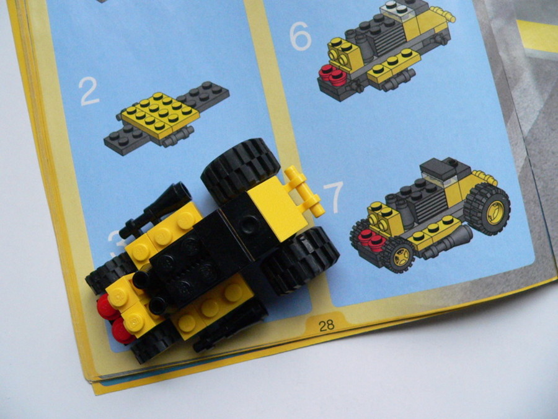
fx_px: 580
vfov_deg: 39.7
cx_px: 279
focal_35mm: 36
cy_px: 210
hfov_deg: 51.4
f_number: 2.8
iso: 400
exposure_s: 1/100
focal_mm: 6
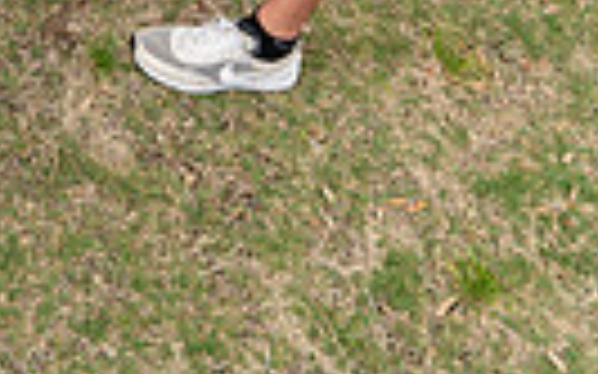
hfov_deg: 23.6
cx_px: -31
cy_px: -532
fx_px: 1352
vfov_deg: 12.3
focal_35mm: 83
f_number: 9
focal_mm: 24
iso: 400
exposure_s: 1/250
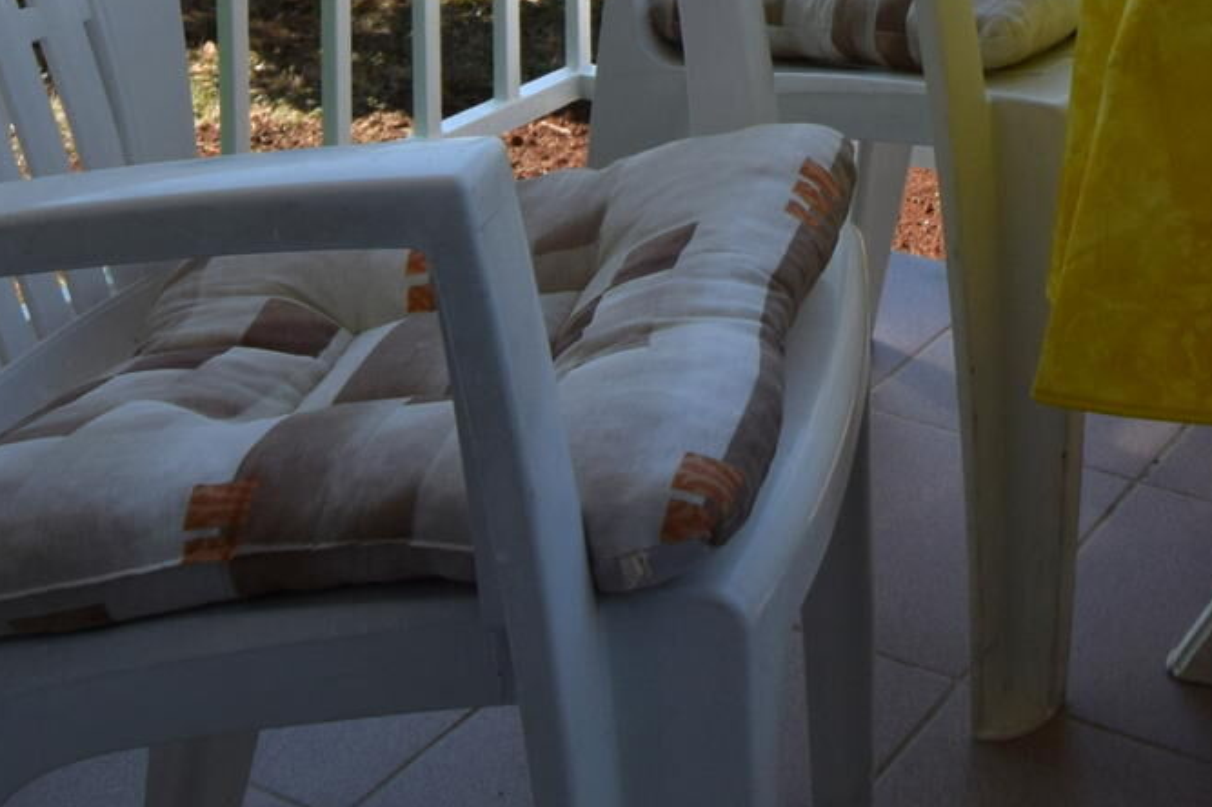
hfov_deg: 34.0
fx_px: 1817
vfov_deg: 20.3
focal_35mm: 54
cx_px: 1181
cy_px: -502
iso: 200
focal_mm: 10
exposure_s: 1/250
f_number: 8
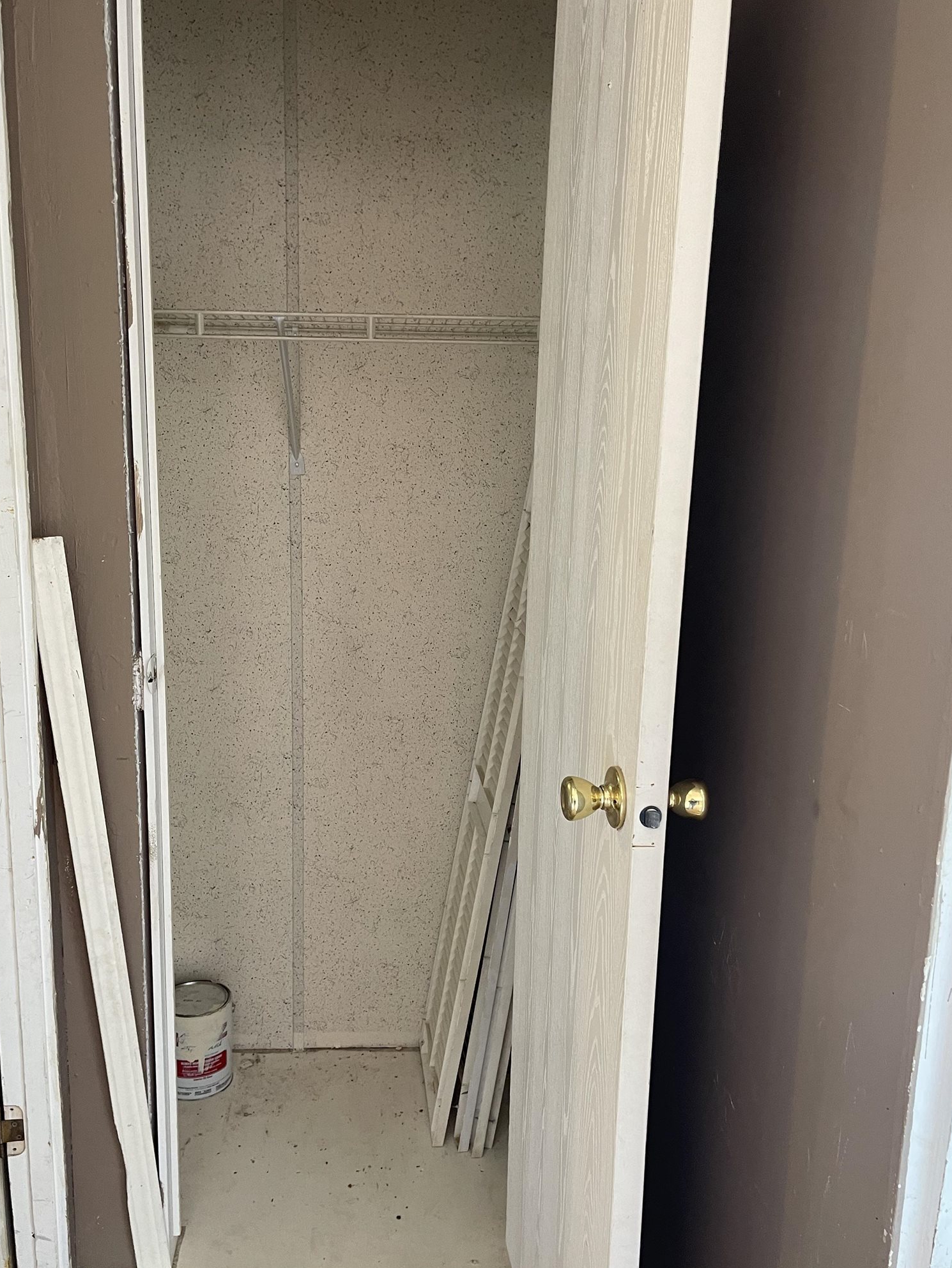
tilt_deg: -10.7
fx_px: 1063
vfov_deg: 61.6
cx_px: 420
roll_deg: -0.8
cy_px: 653
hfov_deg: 48.1
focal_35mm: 29
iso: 200
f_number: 1.6
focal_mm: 5.1
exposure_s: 1/60
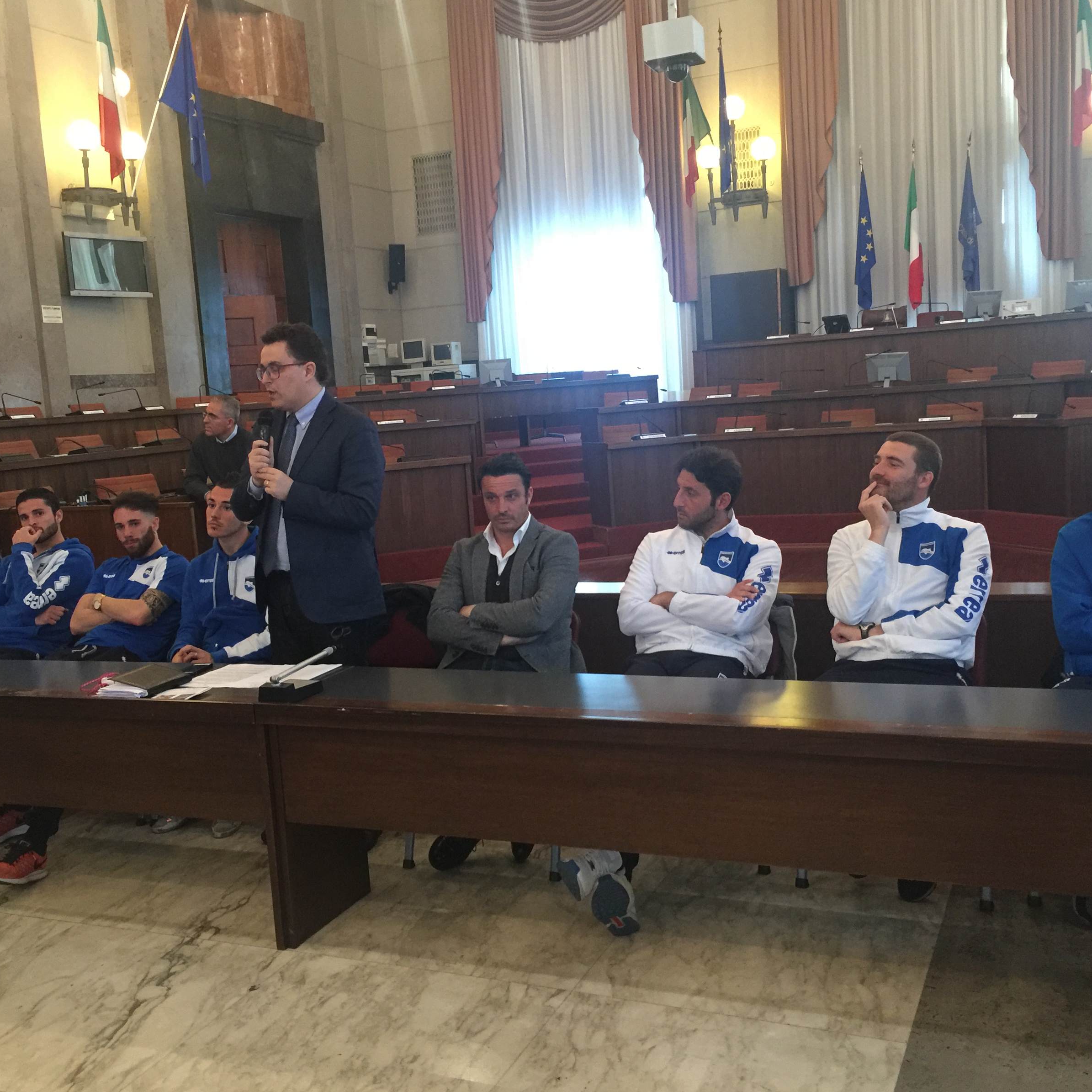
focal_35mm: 35
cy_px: 550
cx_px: 512
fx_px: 1249
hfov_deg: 47.2
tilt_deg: -8.1
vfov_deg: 47.2
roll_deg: +3.8
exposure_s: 1/17
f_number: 2.2
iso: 160
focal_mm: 4.15
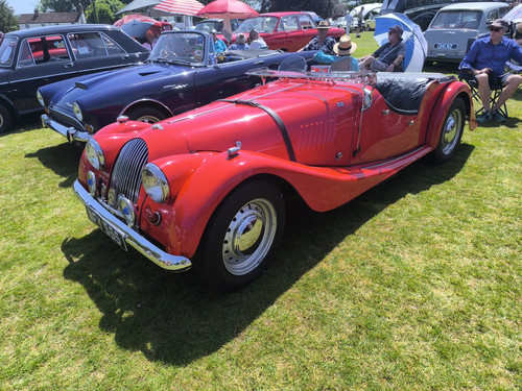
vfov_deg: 58.9
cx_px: 261
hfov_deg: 73.9
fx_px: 347
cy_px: 196
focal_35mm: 23
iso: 50
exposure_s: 1/981
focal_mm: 6.14
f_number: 1.65
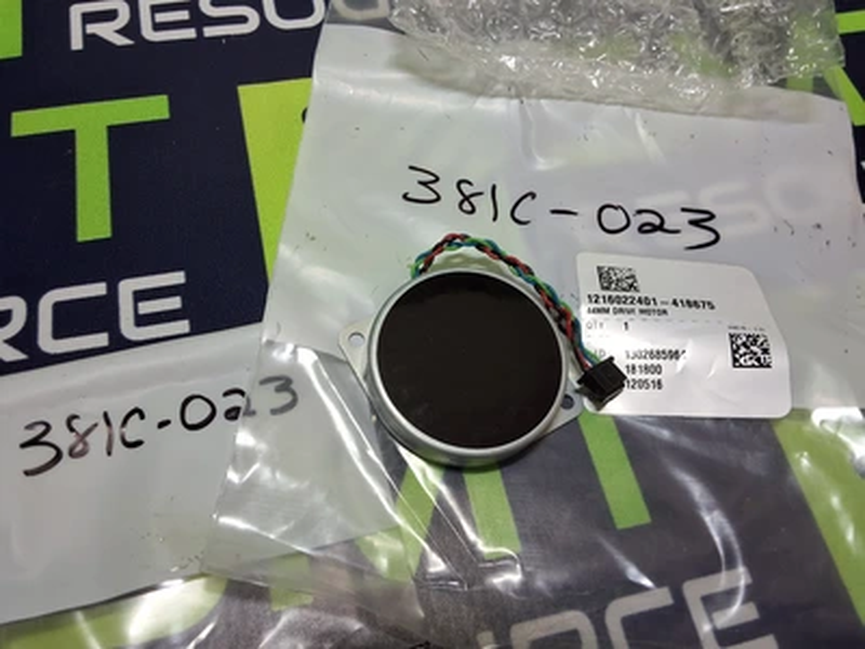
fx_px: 700
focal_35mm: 28
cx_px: 432
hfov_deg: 63.4
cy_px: 324
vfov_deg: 49.7
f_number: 1.9
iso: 64
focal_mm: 2.91
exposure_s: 1/40
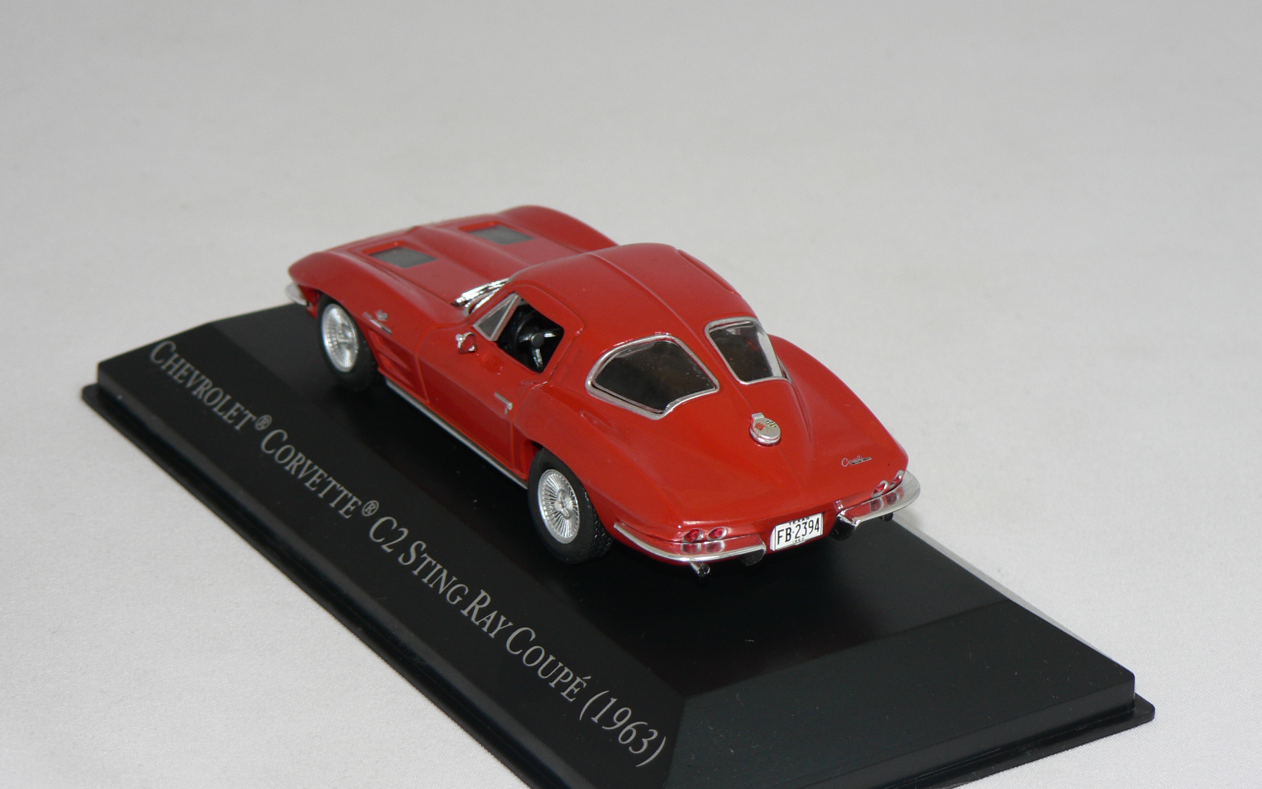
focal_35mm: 111
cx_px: 633
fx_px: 3818
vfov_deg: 11.8
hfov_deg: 18.8
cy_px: 397
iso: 80
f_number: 3.2
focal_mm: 17.3
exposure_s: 1/60
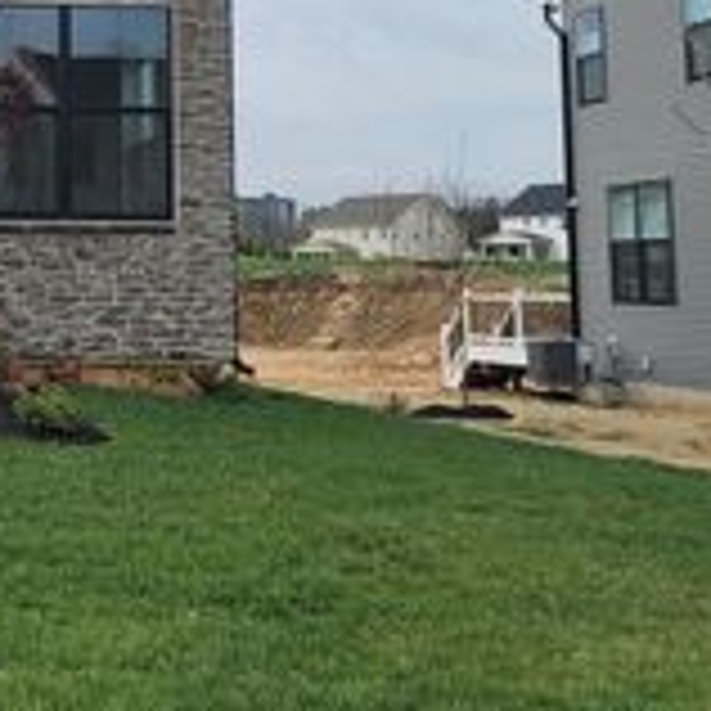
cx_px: -90
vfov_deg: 24.0
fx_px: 1627
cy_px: 74
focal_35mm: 70
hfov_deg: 23.0
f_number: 1.8
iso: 20
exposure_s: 1/767
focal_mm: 7
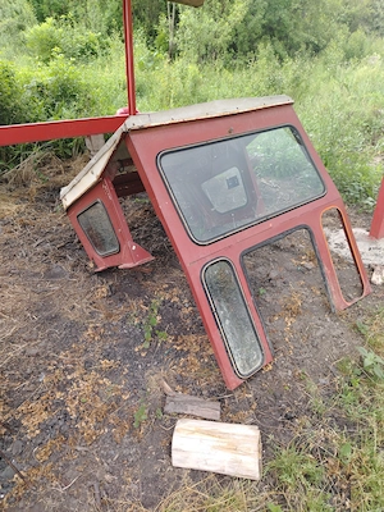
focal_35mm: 24
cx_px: 192
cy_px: 256
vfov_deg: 71.6
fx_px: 355
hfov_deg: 56.8
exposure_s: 1/100
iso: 219
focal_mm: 5.25
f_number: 1.75
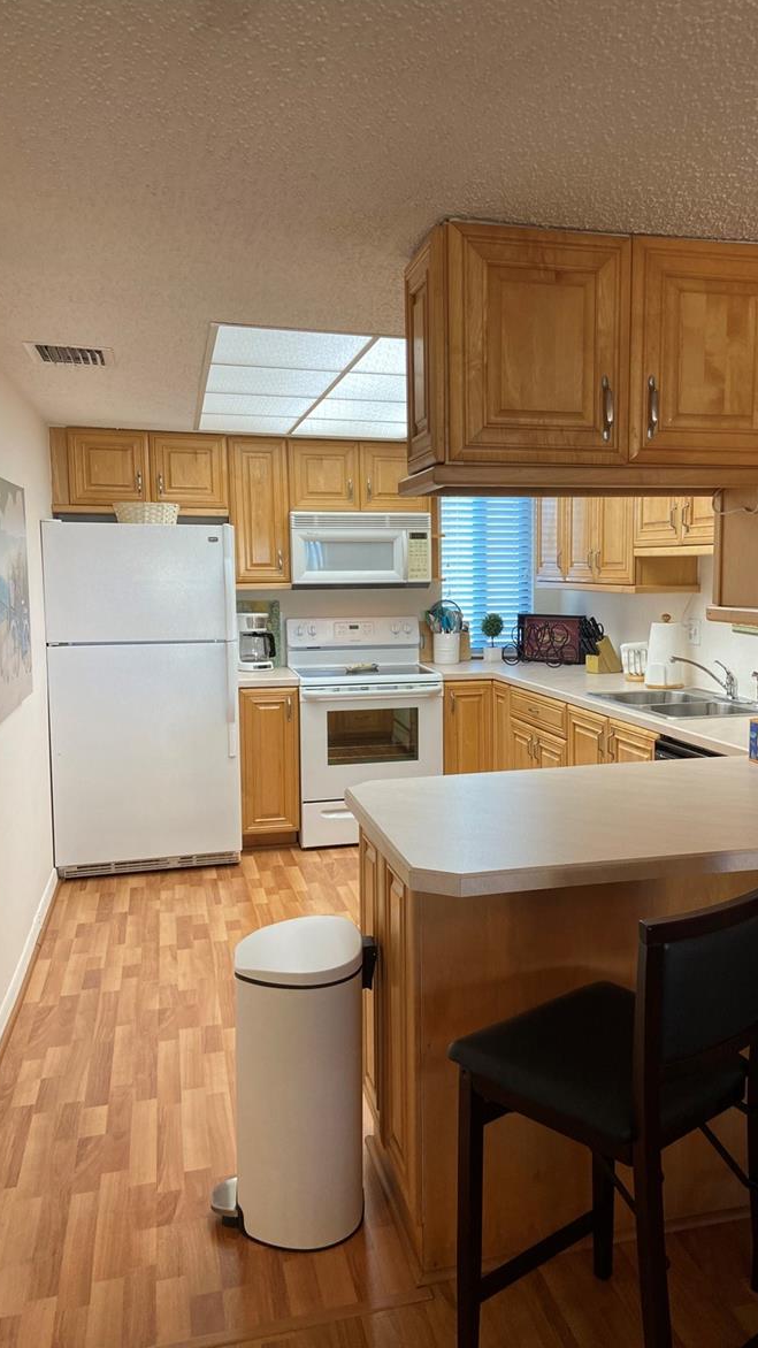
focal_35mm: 29
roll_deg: +0.2
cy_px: 676
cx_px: 484
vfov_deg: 66.1
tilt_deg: -4.7
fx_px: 1037
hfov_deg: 39.8
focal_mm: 4.25
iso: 125
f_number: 1.8
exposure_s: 1/60
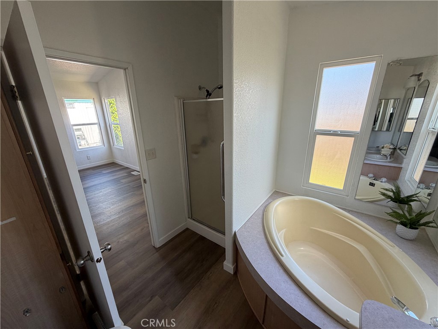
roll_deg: +1.2
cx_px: 219
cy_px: 164
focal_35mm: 14
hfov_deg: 102.1
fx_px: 177
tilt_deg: -17.0
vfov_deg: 85.7
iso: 100
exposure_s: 1/121
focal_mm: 2.22
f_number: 2.2
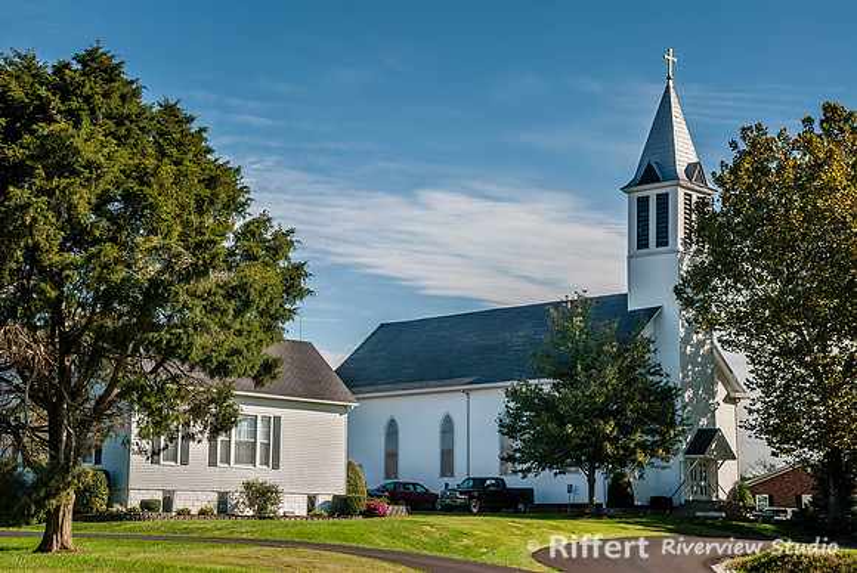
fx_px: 1573
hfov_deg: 30.5
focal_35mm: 66
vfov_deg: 20.7
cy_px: 286
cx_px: 428
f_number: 8
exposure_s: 1/200
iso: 100
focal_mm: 44
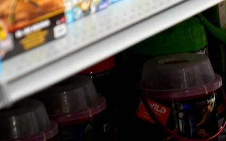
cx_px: 345
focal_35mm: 287
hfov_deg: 7.2
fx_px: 1767
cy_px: -41
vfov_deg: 4.6
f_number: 2.8
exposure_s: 1/80
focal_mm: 70
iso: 1250
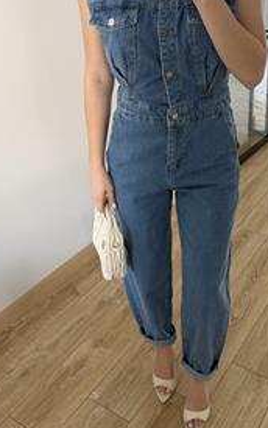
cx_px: 162
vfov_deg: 52.7
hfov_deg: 34.3
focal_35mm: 37
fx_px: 432
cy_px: 207
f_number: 1.78
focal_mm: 6.76
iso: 200
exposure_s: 1/62
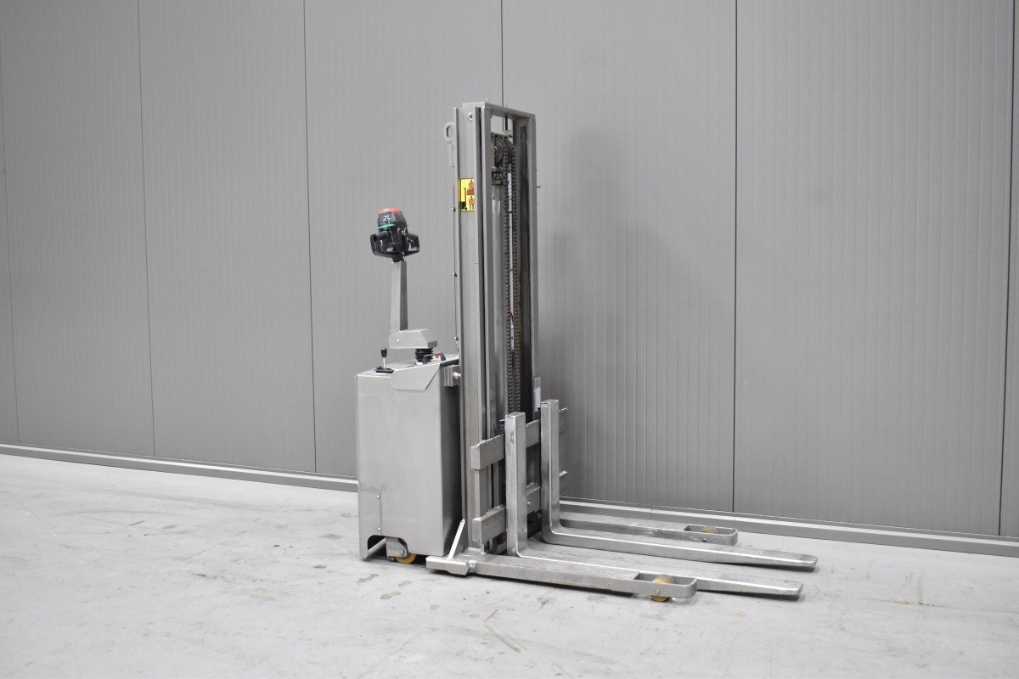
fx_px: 1019
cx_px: 510
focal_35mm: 36
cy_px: 340
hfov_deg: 53.1
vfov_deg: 36.9
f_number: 4.5
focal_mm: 24
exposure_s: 1/50
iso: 1600
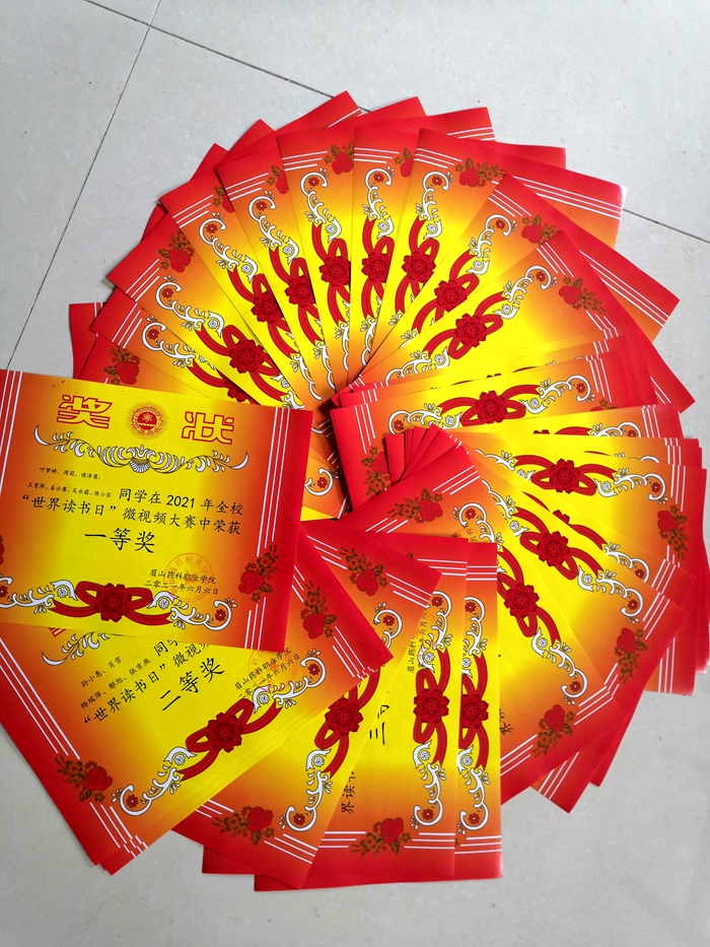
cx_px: 355
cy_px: 474
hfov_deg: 51.4
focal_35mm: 27
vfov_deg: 65.3
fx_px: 738
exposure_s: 1/30
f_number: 1.8
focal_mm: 3.95
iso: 200
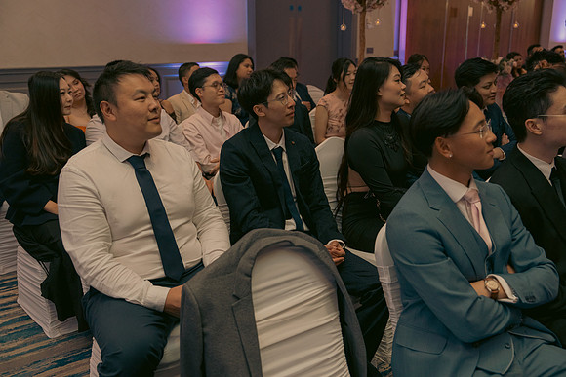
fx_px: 550
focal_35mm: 35
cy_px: 188
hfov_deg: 54.4
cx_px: 283
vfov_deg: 37.9
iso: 2500
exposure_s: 1/160
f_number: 3.5
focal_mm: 35
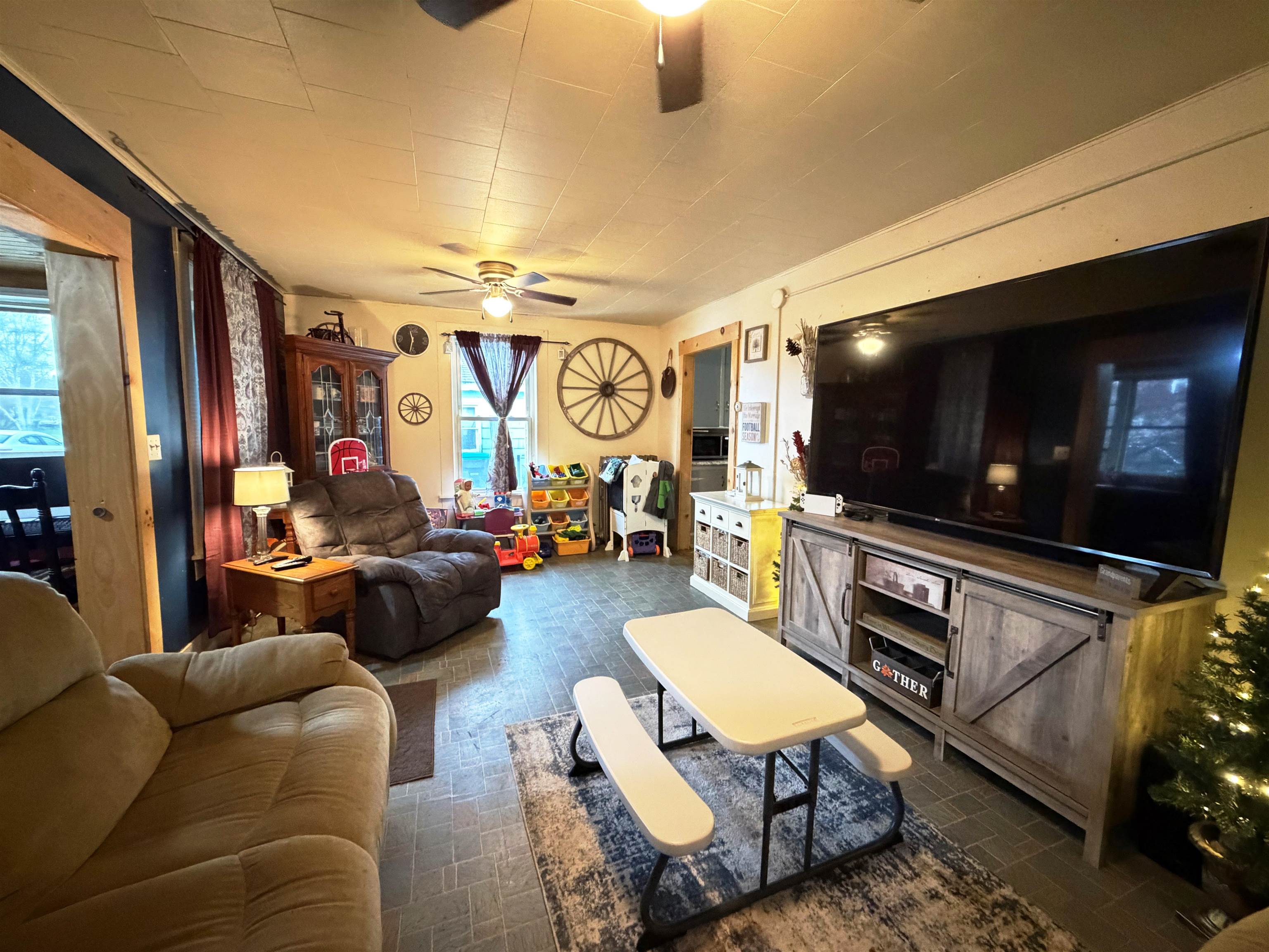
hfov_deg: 102.1
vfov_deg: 85.7
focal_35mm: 14
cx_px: 634
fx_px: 513
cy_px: 476
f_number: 2.2
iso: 1600
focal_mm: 2.22
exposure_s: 1/30
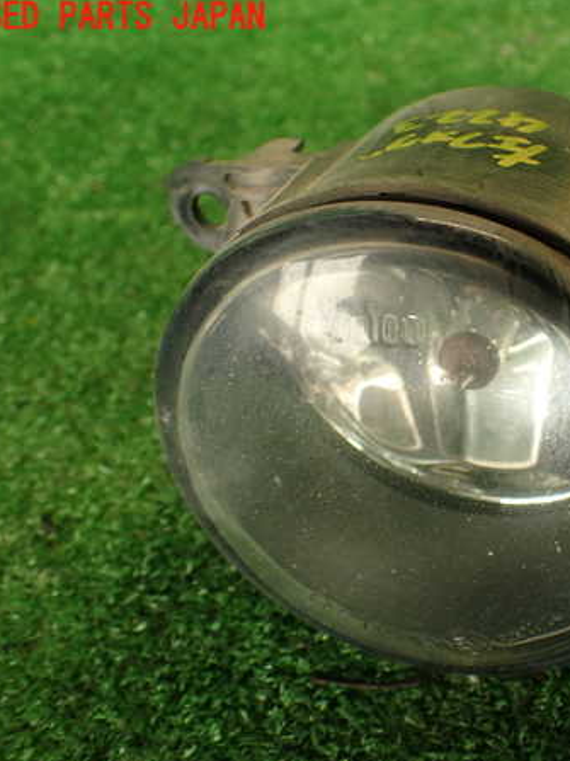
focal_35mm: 43
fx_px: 945
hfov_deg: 32.5
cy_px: 380
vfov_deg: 43.9
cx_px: 466
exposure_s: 1/50
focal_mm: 5.79
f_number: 2.4
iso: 200
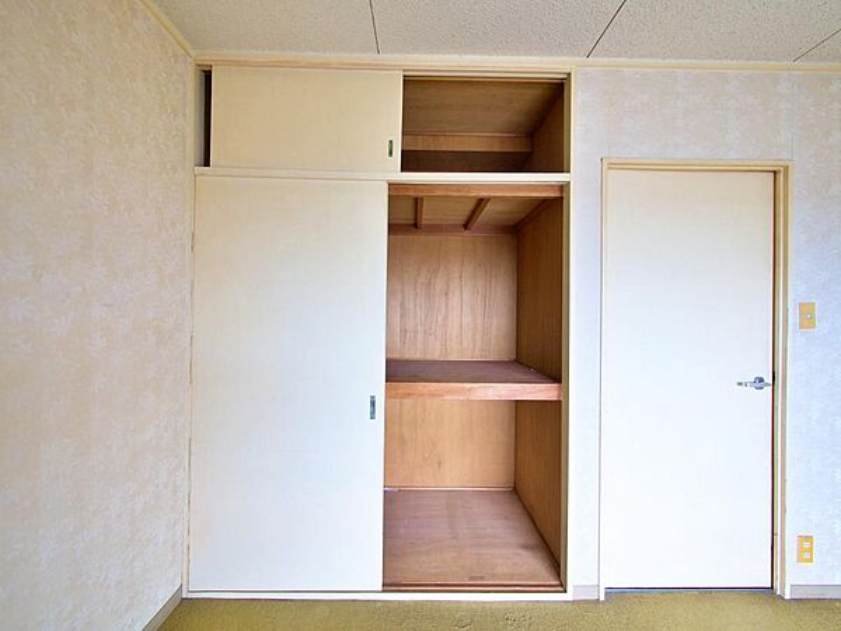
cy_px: 316
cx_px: 420
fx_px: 389
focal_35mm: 16
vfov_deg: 78.1
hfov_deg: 94.5
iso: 200
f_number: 4
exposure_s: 1/60
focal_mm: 8
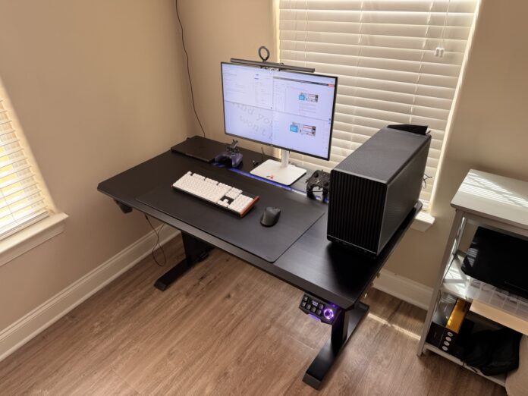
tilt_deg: -32.5
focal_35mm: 24
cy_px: 198
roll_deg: +3.6
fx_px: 366
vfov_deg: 56.8
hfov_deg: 71.6
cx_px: 264
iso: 125
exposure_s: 1/121
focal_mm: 6.76
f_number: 1.78
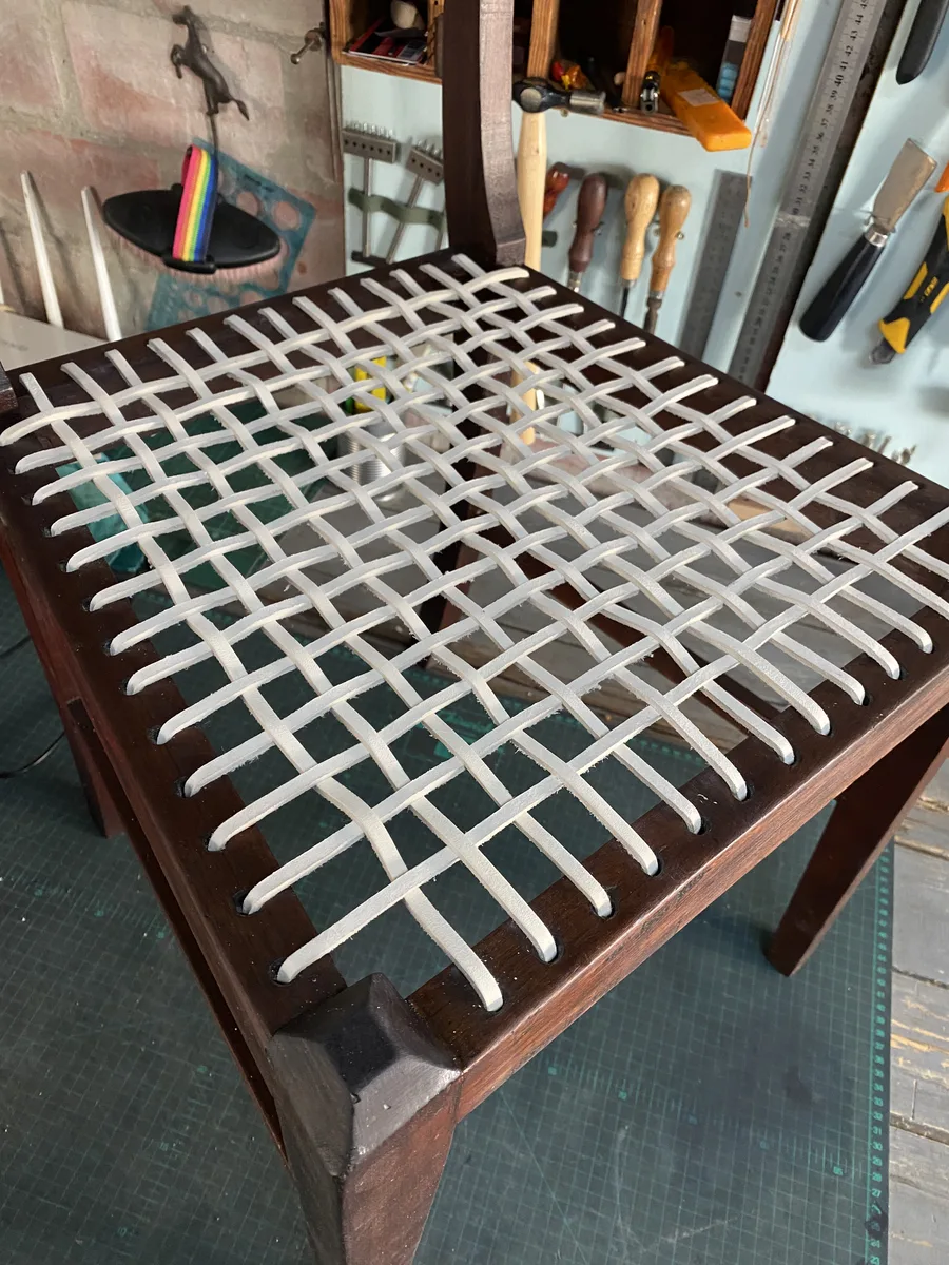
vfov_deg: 67.3
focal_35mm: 26
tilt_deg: -46.1
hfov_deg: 53.1
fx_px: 950
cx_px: 474
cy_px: 632
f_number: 1.8
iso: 200
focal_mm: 4.25
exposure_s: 1/60
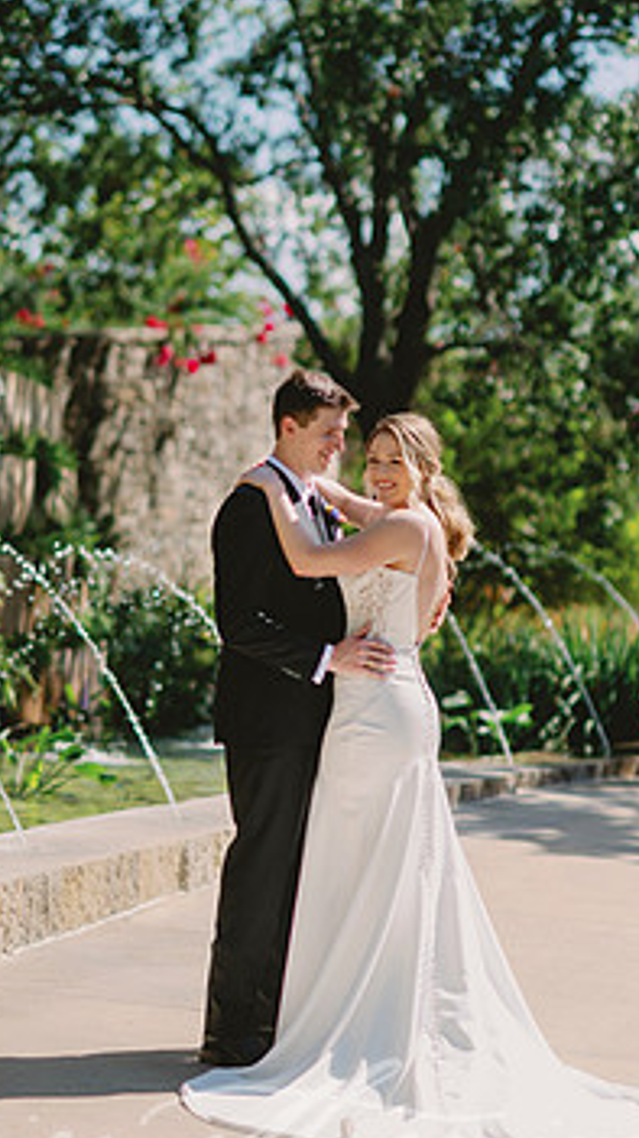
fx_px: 3440
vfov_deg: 18.8
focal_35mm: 114
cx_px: 307
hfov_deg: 10.6
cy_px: 558
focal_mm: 85
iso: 64
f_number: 2
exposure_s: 1/8000
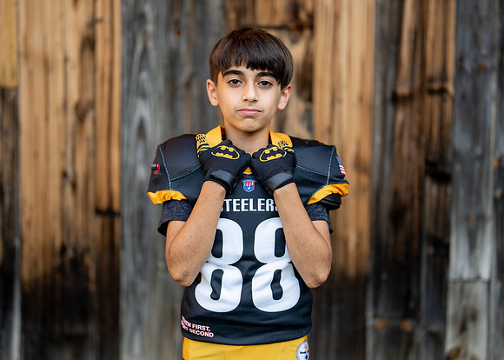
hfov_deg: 33.7
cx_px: 240
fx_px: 833
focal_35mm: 58
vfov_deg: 24.4
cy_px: 187
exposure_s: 1/2000
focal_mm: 50
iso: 100
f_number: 1.2
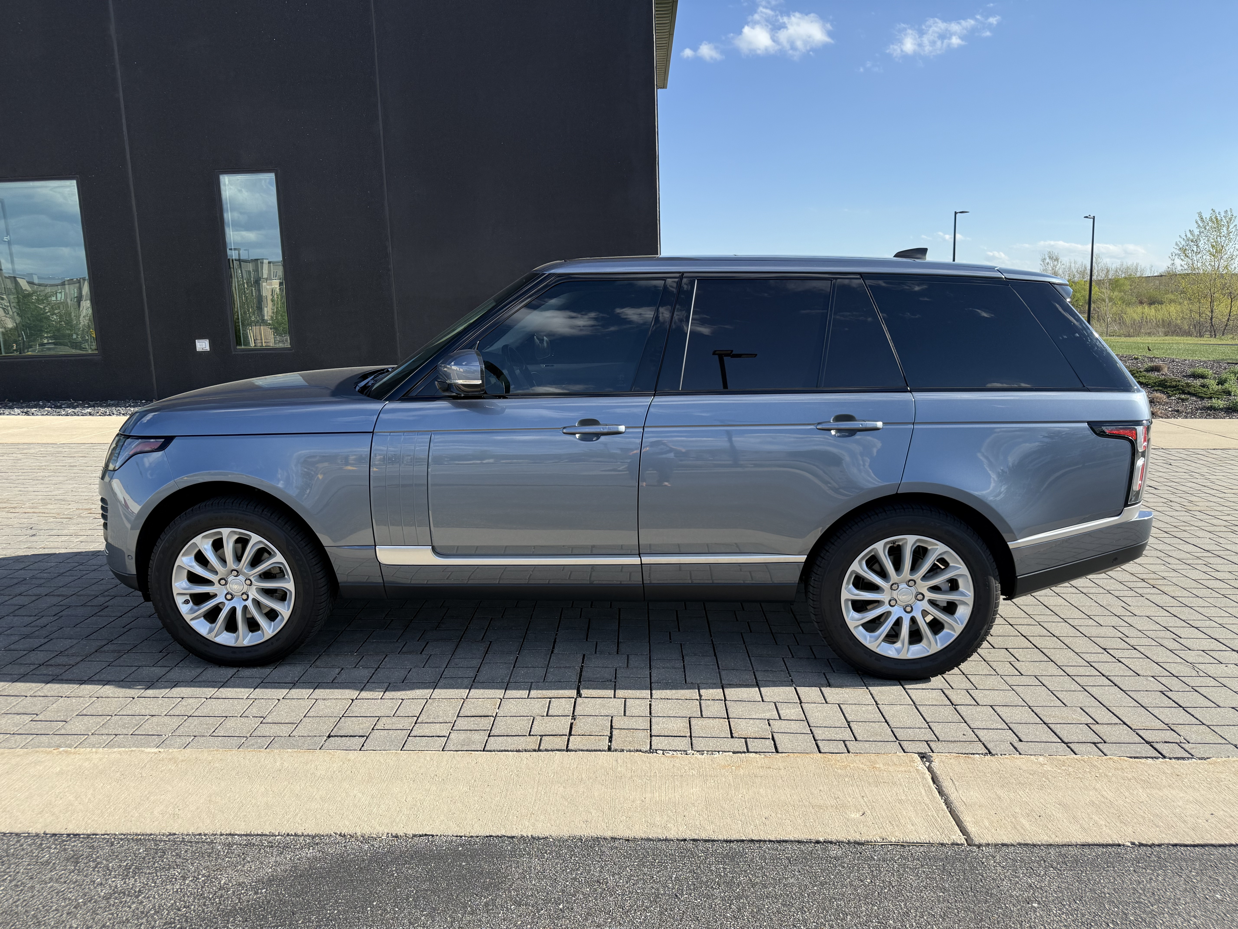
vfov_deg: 56.8
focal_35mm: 24
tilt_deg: -8.3
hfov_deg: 71.6
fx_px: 858
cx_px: 619
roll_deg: +1.6
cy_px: 464
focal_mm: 6.76
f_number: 1.78
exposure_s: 1/2611
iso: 80
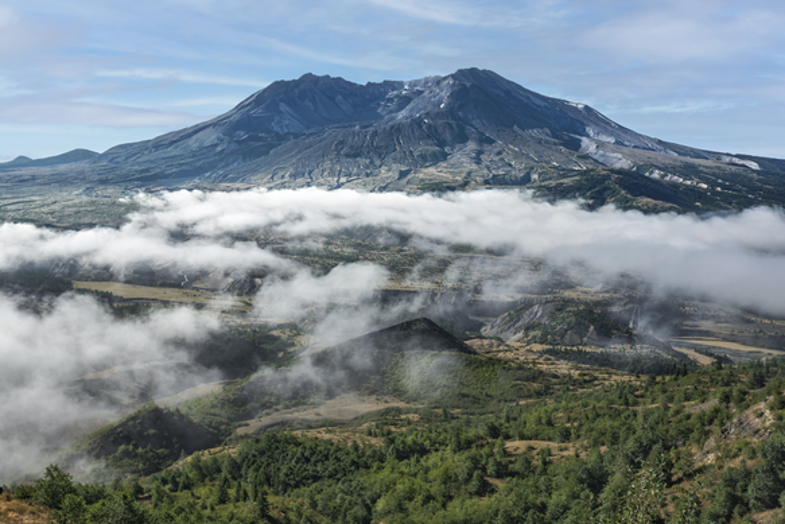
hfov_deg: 53.1
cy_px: 267
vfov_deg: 36.9
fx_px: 785
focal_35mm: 36
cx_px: 392
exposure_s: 1/80
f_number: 9
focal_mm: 35
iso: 50
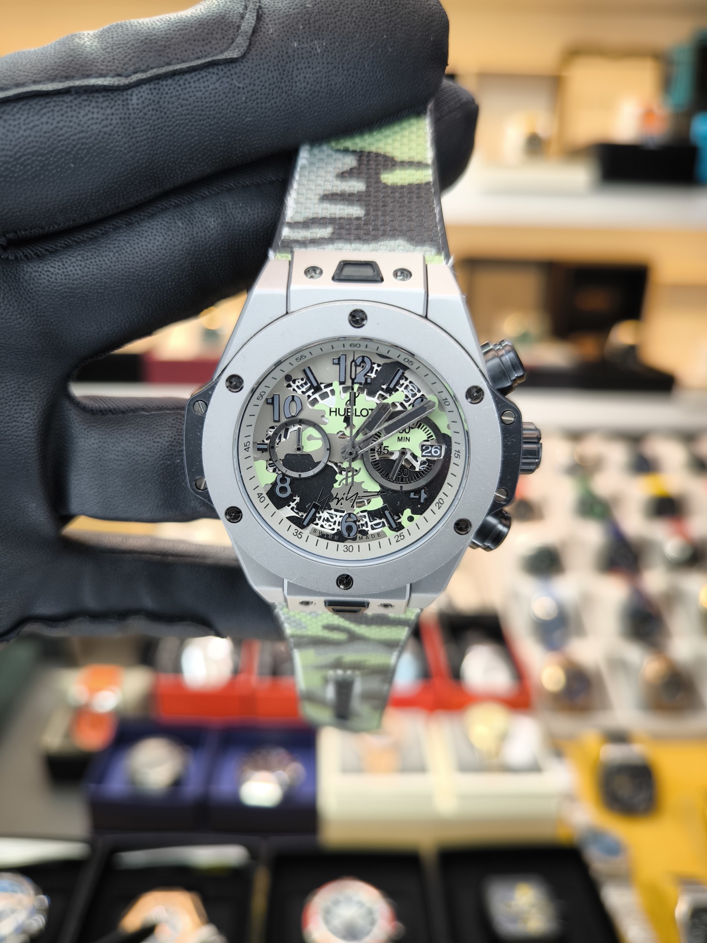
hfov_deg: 56.8
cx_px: 354
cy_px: 472
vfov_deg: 71.6
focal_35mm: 24
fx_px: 654
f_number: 1.9
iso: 80
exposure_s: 1/100
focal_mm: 6.92
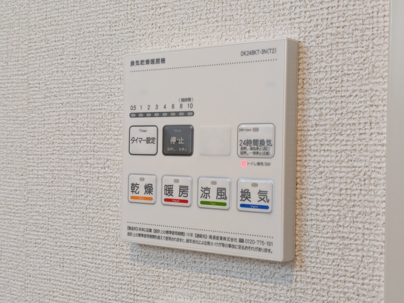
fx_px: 595
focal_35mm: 51
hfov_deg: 37.5
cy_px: 152
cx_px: 202
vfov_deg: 28.6
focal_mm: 5.43
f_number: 1.89
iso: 290
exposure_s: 1/100
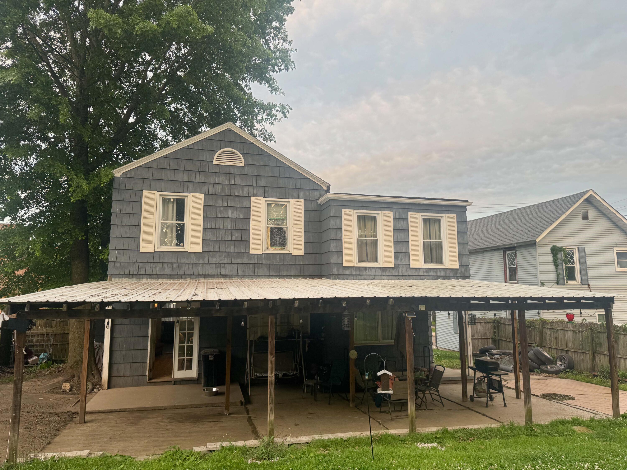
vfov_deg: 56.8
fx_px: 435
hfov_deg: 71.6
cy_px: 235
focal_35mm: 24
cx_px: 314
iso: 80
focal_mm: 6.76
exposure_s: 1/320
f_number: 1.8
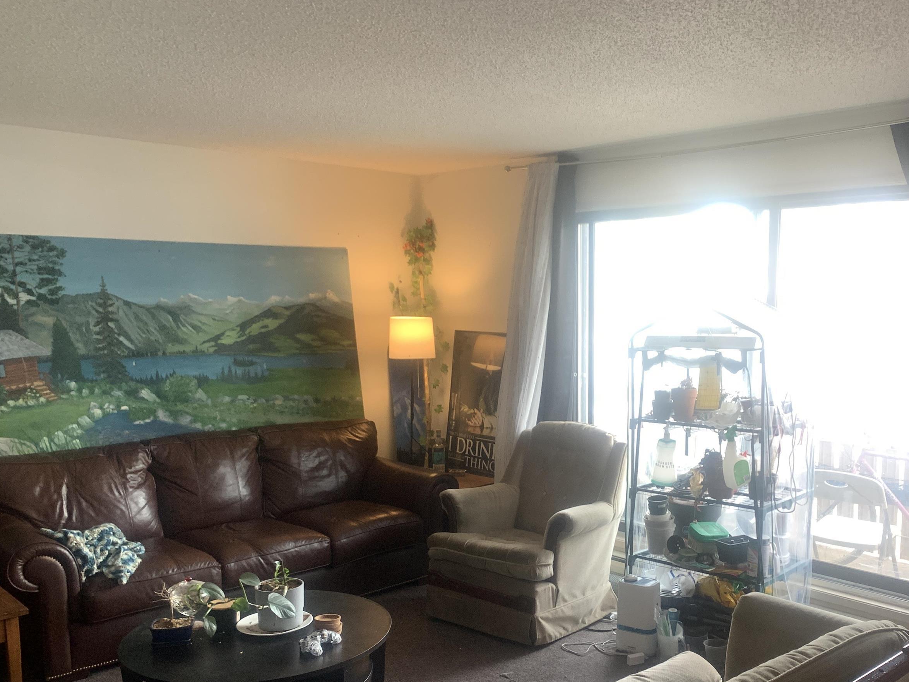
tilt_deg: -8.1
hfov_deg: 53.3
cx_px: 573
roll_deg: -0.4
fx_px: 893
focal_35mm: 34
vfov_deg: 41.5
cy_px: 425
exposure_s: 1/90
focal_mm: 4.25
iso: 100
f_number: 1.8
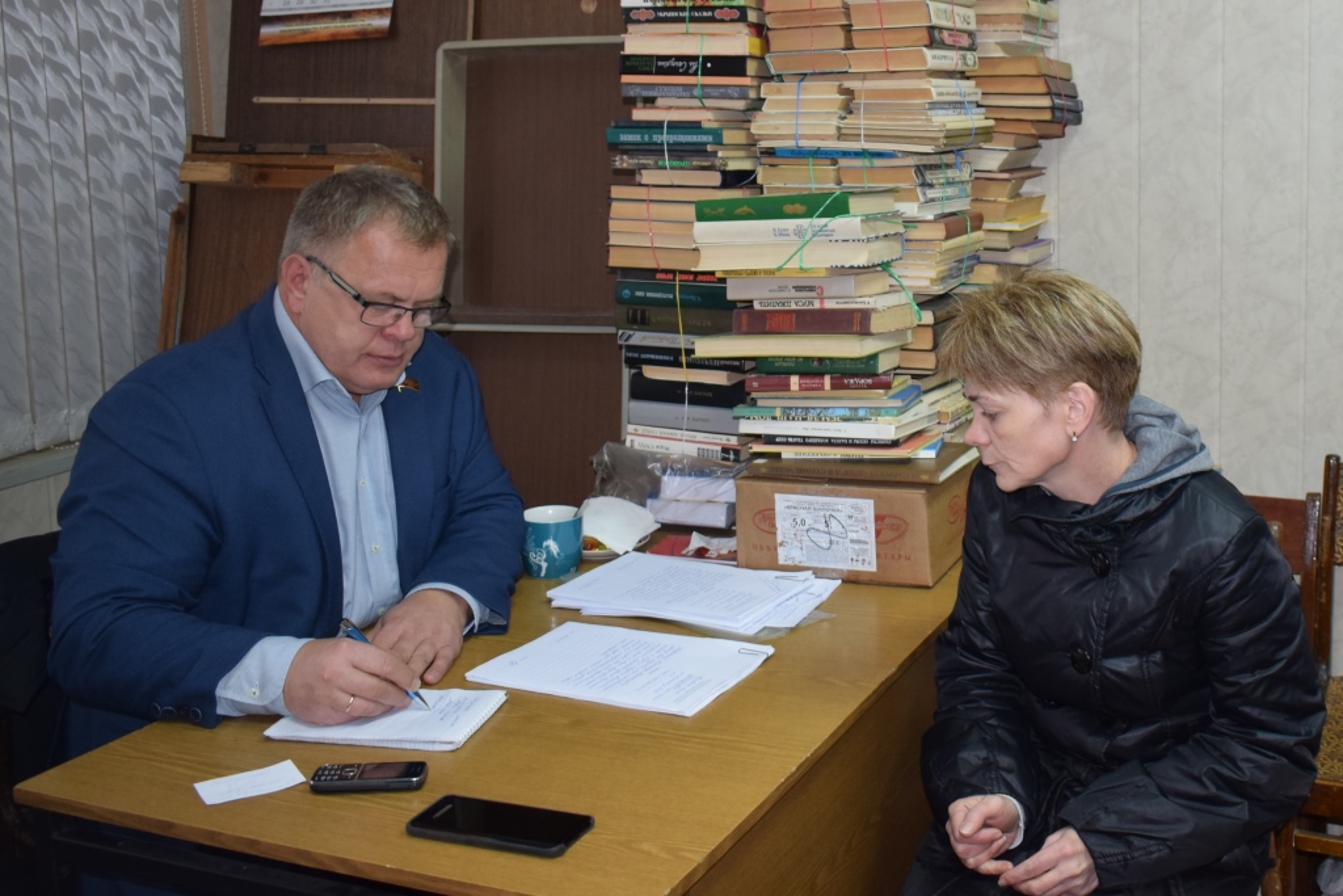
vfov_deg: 43.6
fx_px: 1119
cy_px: 448
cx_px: 672
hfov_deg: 61.9
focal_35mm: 30
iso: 800
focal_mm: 20
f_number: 4.5
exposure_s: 1/80
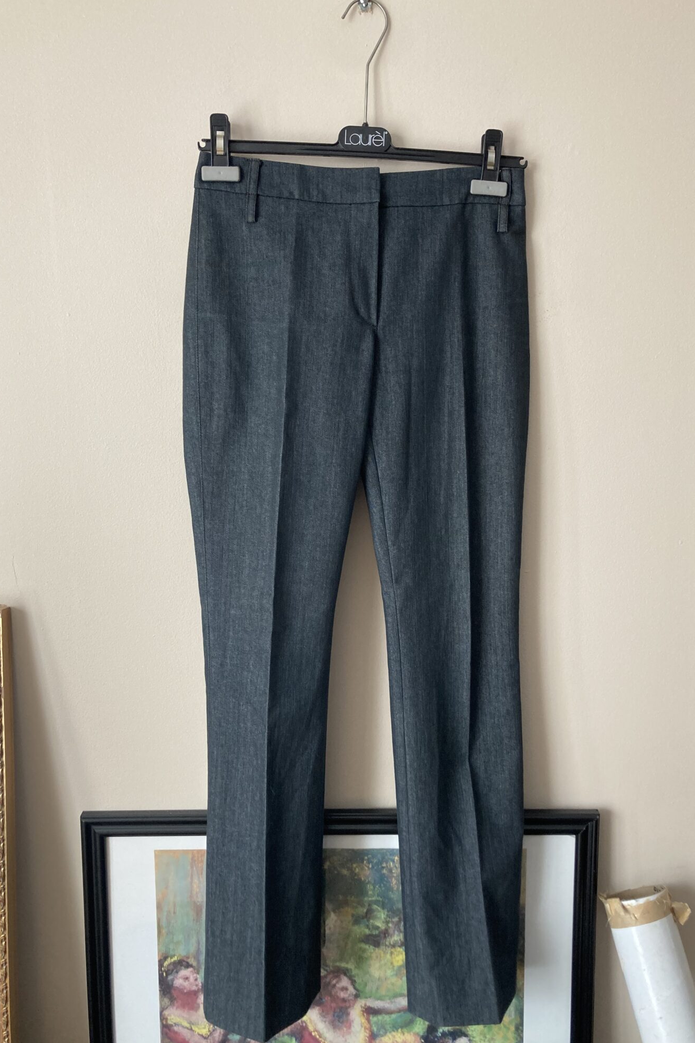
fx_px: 869
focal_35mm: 30
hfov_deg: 43.6
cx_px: 371
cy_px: 525
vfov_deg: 61.9
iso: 80
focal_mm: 3.99
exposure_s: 1/63
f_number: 1.8
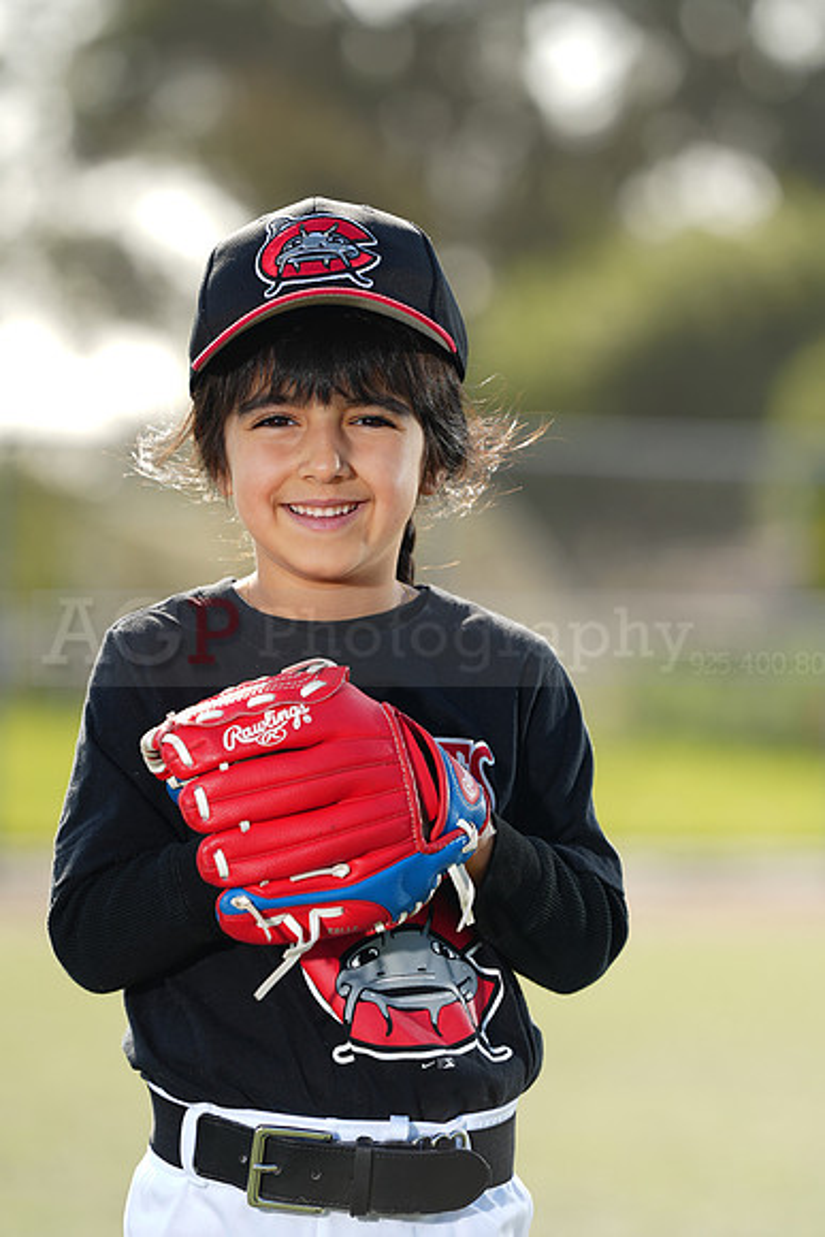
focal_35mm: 200
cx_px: 412
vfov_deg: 10.3
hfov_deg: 6.9
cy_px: 618
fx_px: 6870
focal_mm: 200
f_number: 4.5
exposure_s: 1/250
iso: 64
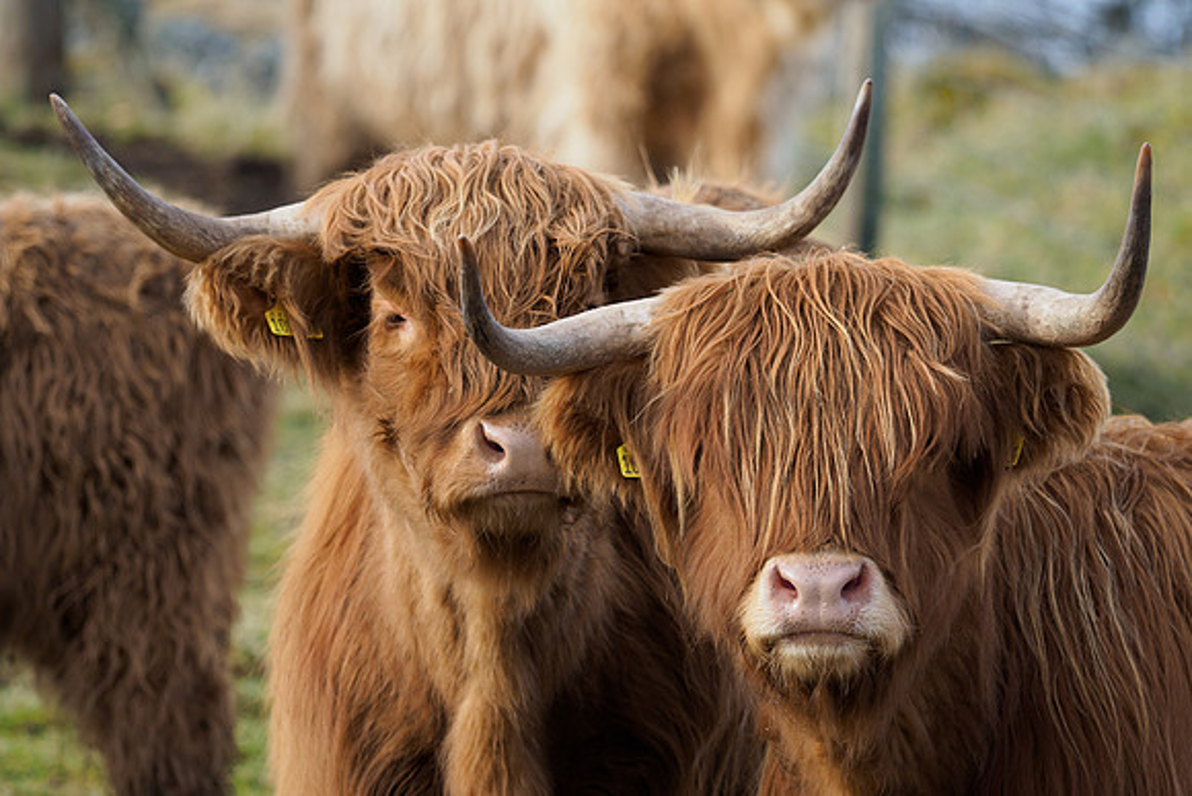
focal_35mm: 400
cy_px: 446
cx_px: 555
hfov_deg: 5.2
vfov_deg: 3.4
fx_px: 13245
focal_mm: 150
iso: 200
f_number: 2.8
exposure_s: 1/640
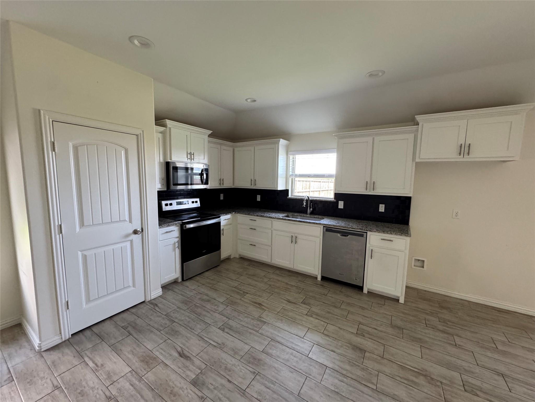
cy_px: 201
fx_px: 216
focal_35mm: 14
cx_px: 268
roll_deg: -0.7
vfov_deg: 85.7
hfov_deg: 102.1
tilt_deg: -4.6
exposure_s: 1/74
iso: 320
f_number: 2.2
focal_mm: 2.22
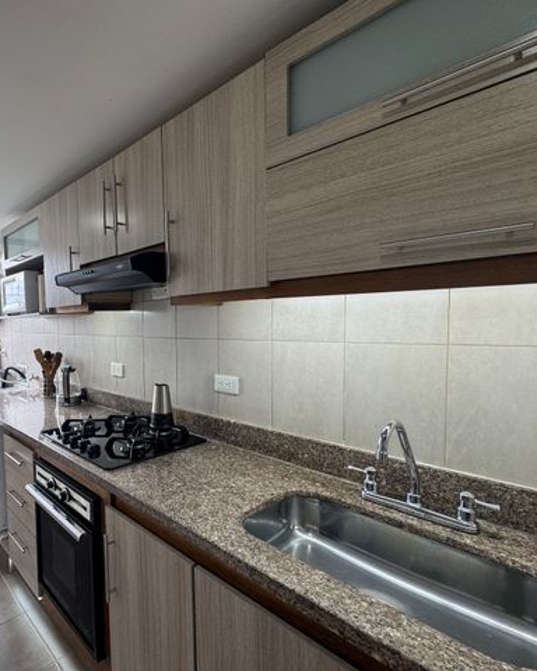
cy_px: 348
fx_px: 377
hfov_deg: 66.5
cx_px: 135
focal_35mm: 19
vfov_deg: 83.2
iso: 64
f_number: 2.2
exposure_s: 1/120
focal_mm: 2.22
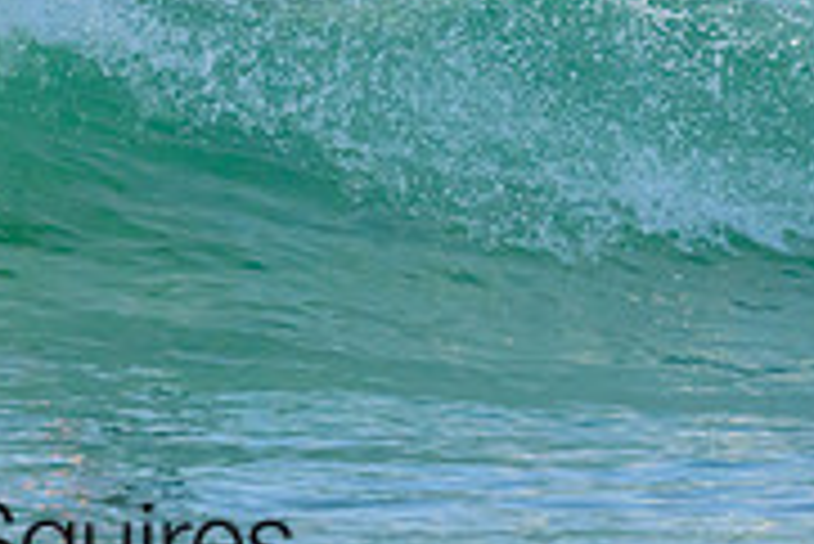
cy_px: -205
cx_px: -54
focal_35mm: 2023
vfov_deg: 0.7
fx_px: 45778
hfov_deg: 1.0
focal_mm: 630
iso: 2000
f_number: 11
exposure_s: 1/2000
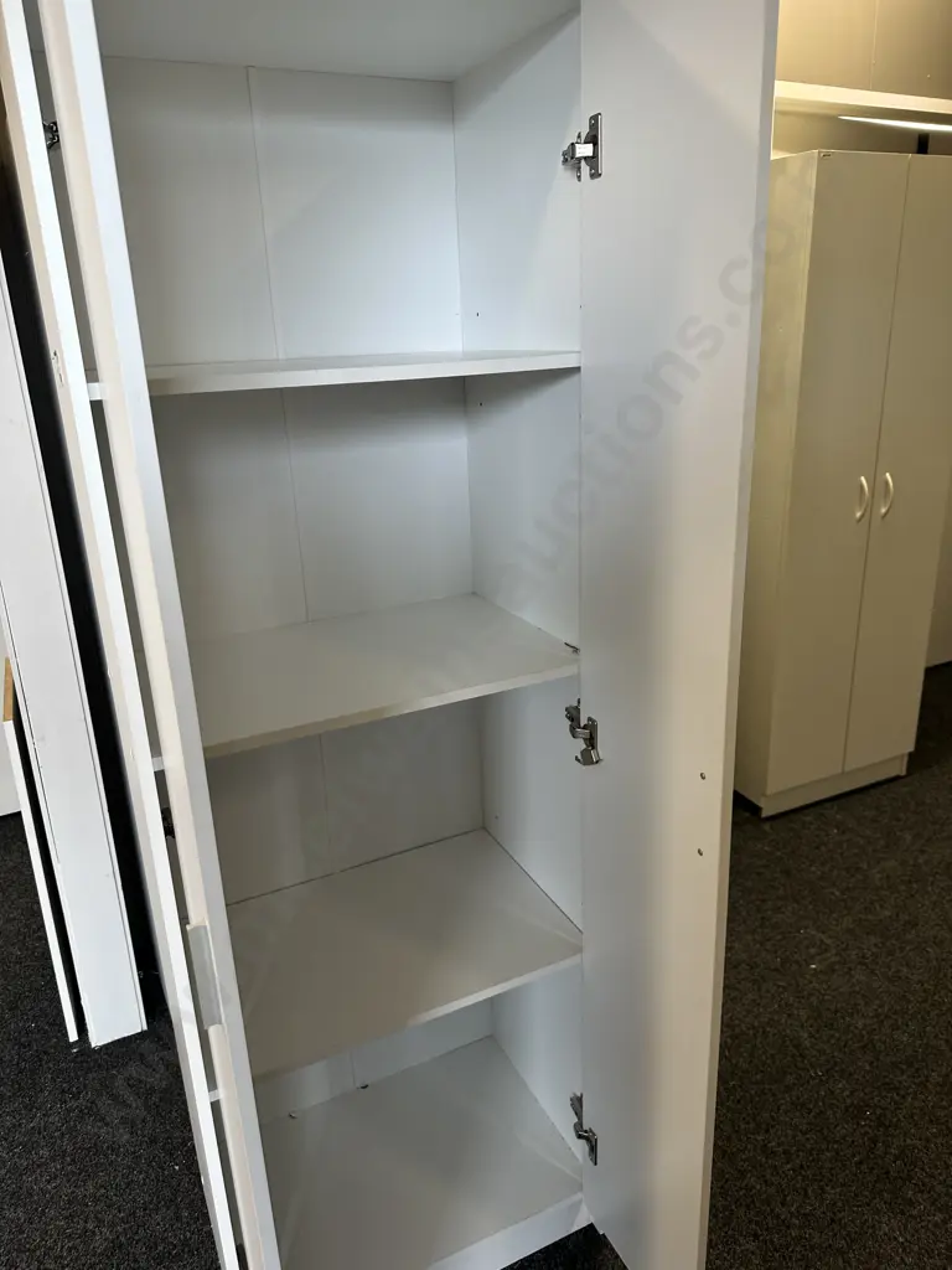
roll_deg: +3.5
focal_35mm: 24
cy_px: 635
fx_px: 880
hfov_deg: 56.8
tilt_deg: -19.7
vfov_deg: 71.6
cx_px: 476
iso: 80
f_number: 1.78
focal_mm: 6.86
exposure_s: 1/100
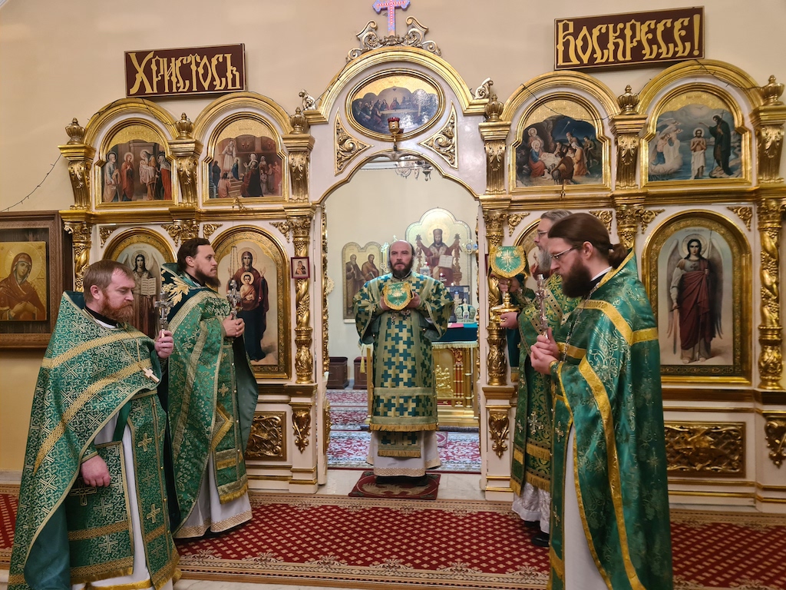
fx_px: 590
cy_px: 295
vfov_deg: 53.1
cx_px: 393
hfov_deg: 67.3
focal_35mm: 26
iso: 320
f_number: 1.8
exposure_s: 1/50
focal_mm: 5.4
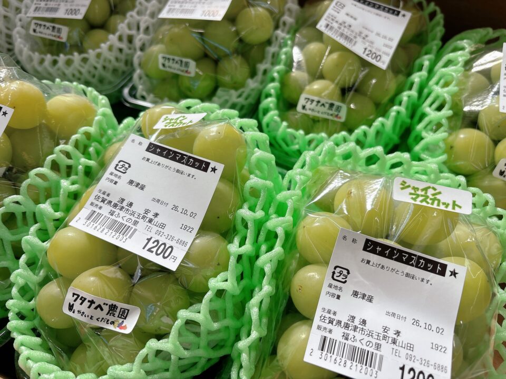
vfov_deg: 53.1
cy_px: 190
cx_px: 253
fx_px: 380
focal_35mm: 26
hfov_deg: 67.3
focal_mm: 5.96
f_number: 1.6
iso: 50
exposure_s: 1/450
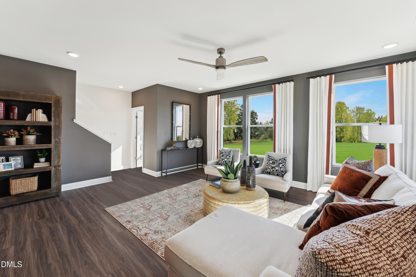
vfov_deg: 81.2
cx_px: 208
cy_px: 138
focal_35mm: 14
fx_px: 162
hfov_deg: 104.3
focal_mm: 14
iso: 125
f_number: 7.1
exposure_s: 1/60
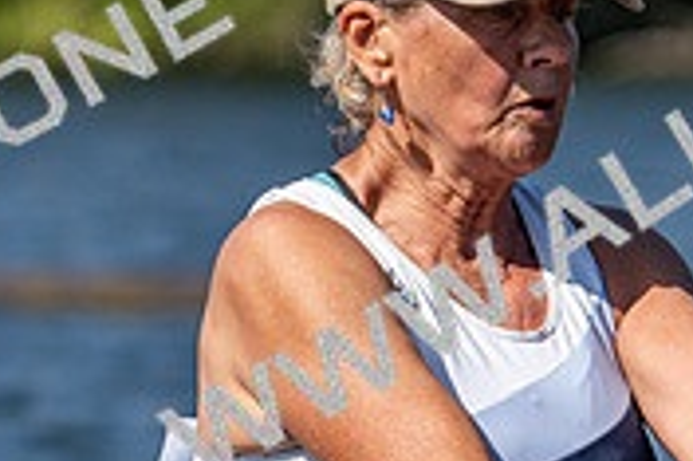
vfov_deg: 1.6
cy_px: 487
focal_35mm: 861
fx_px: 16558
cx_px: 646
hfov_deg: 2.4
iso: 200
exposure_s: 1/2000
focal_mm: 261
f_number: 5.6
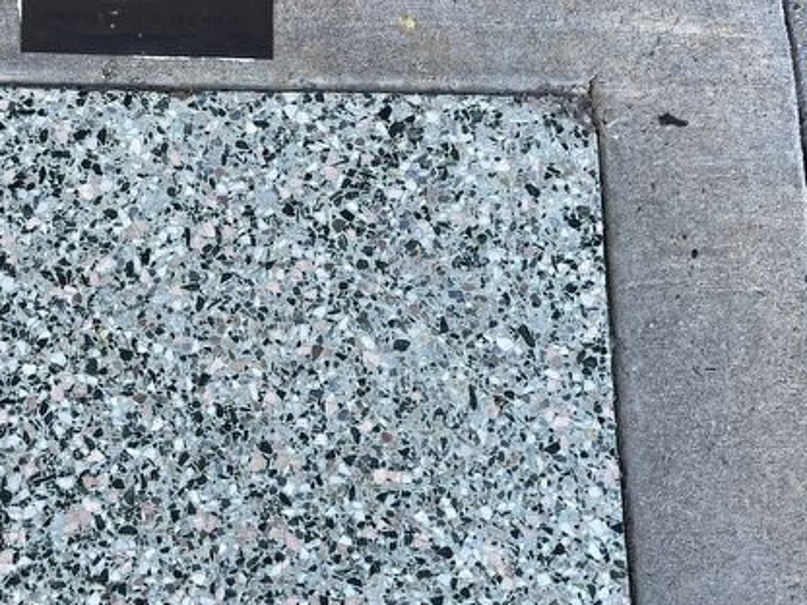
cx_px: 142
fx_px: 1166
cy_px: 409
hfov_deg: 36.6
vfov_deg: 28.9
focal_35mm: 50
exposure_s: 1/324
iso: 50
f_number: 1.6
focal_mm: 5.1
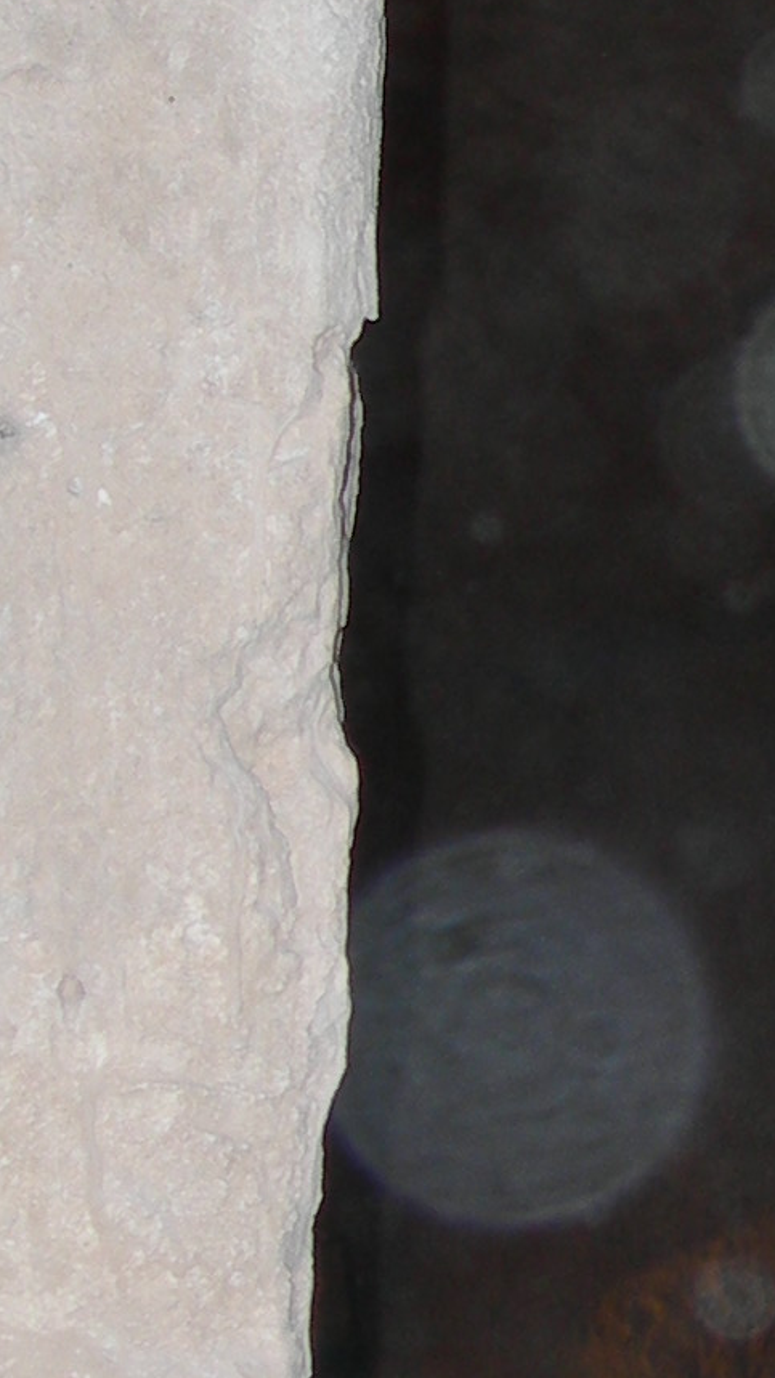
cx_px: 1245
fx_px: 5409
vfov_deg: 14.5
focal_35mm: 148
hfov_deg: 8.0
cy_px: 569
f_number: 2.8
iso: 50
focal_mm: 7.8
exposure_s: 1/60.1
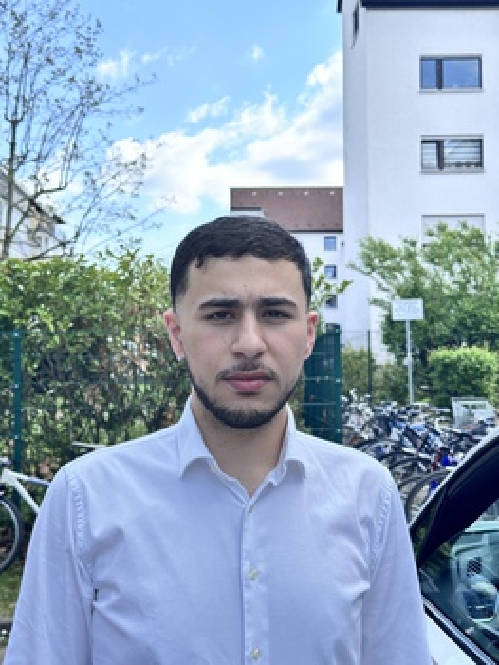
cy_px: 332
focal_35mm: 48
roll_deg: +1.1
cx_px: 250
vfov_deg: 39.6
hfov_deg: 30.3
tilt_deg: +2.9
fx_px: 921
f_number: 1.78
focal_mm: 6.86
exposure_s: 1/1695
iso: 64
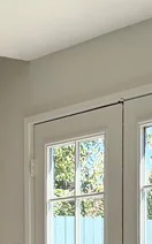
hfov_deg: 10.5
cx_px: -28
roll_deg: +0.7
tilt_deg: -2.9
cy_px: 305
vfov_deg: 16.2
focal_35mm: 123
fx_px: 817
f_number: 1.78
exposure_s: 1/1361
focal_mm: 6.76
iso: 100
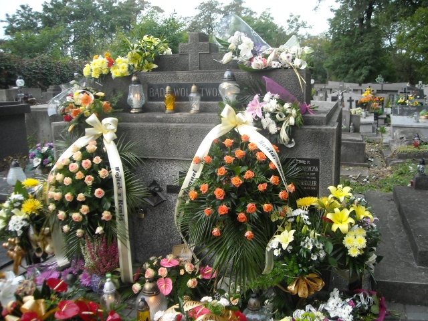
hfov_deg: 52.6
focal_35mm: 35
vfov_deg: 40.7
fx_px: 433
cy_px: 160
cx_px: 214
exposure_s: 1/161
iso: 282
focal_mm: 5.7
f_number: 2.8
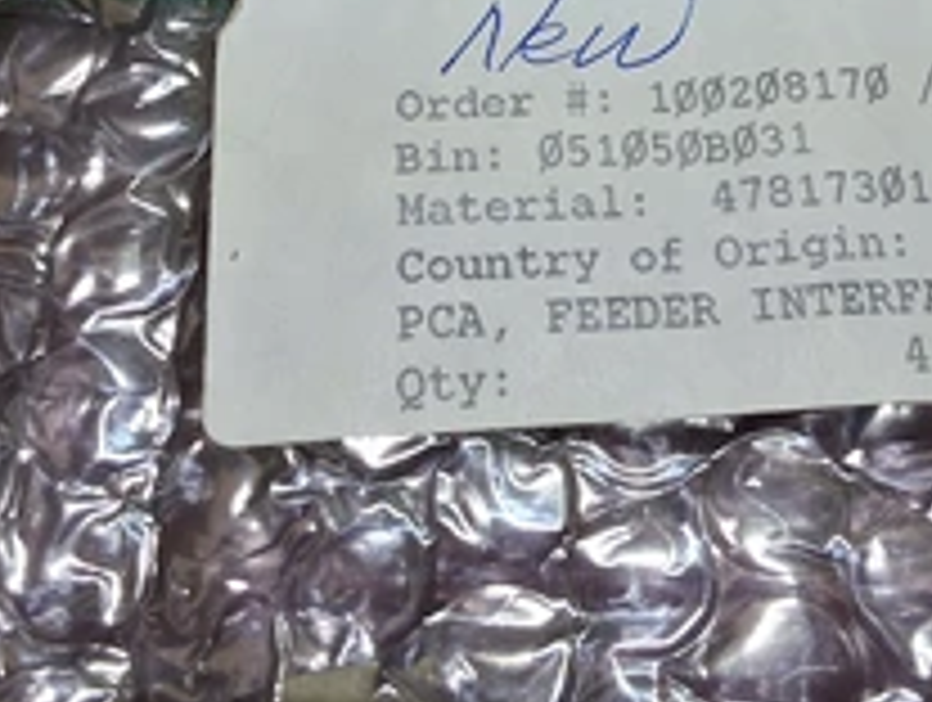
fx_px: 1456
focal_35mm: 54
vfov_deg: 26.3
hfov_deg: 35.3
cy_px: 90
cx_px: 594
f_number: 1.9
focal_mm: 2.91
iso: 64
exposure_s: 1/40
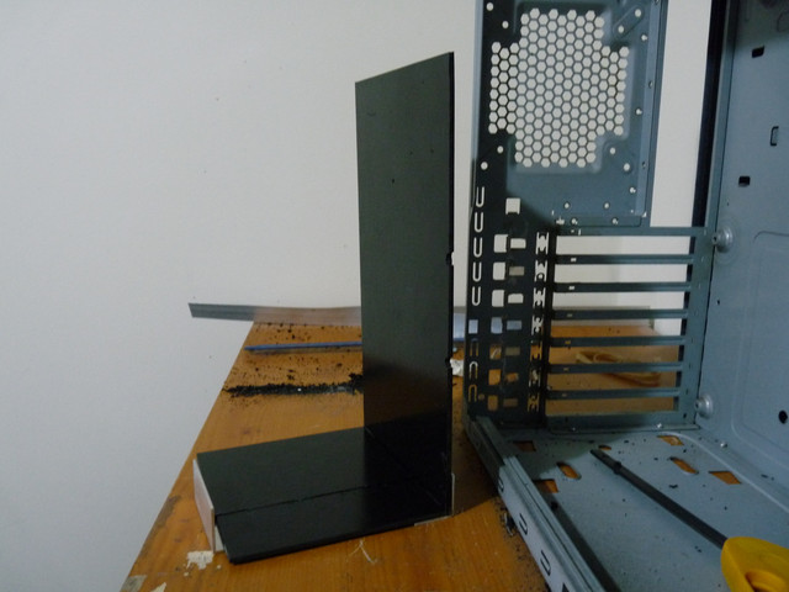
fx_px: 615
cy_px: 296
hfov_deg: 65.3
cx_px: 394
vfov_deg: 51.4
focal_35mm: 27
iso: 400
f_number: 2.8
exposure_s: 1/10
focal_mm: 4.8
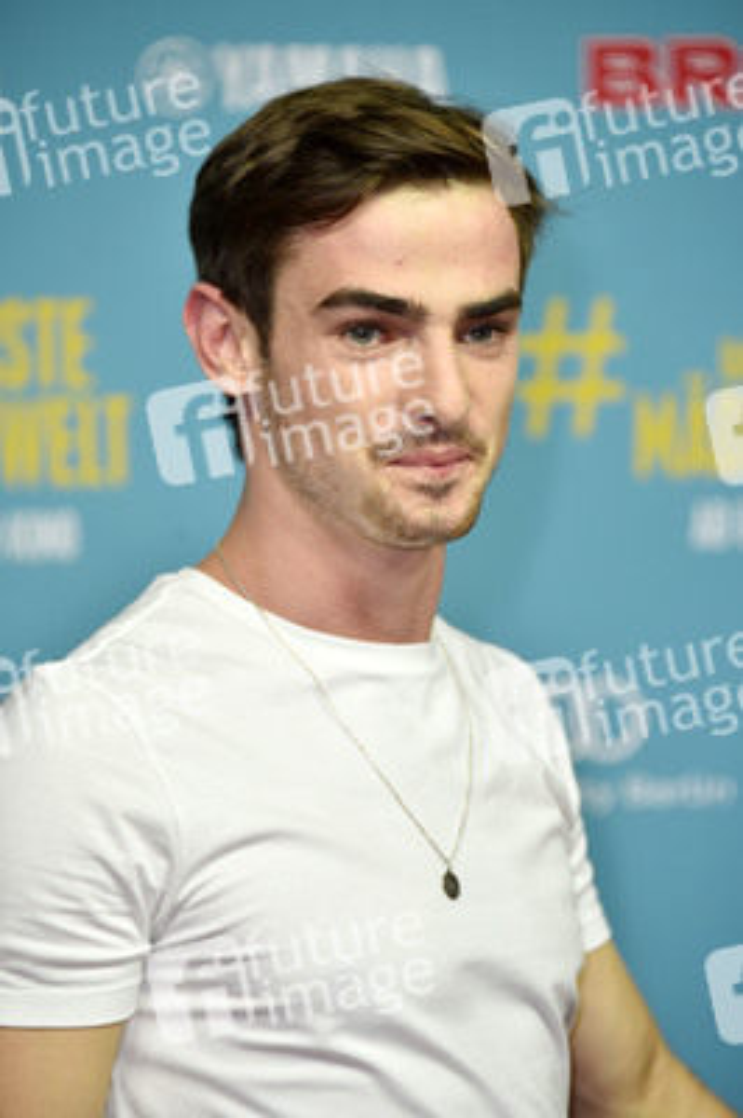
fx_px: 7132
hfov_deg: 6.0
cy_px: 559
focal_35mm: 230
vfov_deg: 9.0
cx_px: 372
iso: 640
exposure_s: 1/160
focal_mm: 230
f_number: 5.6
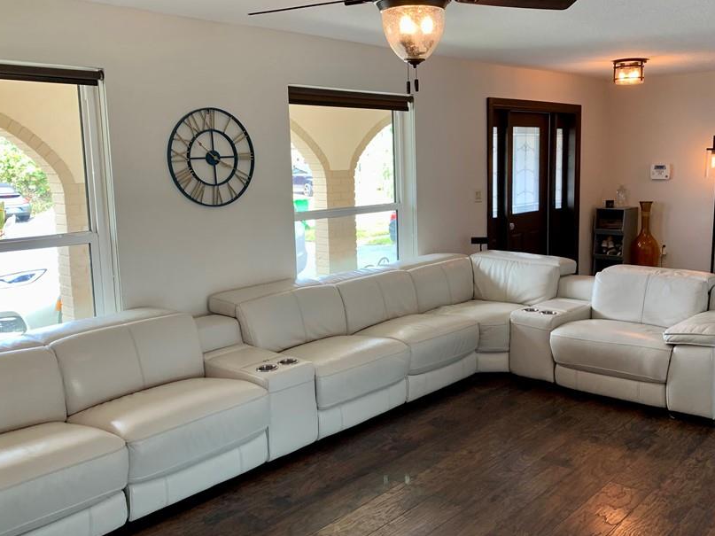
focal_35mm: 33
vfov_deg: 42.9
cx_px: 404
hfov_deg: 55.2
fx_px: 682
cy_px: 254
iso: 64
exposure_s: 1/60
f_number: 1.8
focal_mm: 4.25
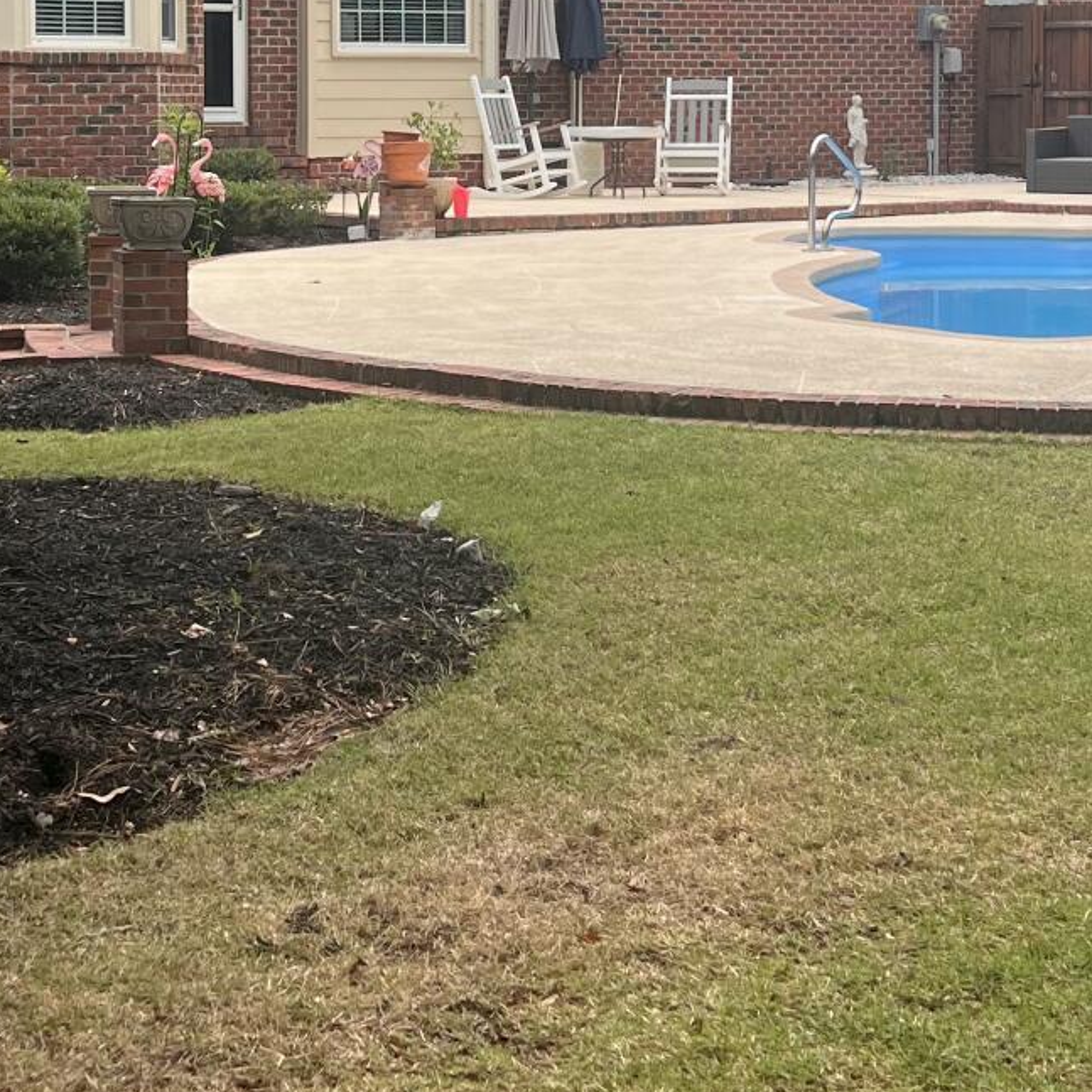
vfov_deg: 23.9
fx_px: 2534
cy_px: 182
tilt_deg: -1.5
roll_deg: +0.2
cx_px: 419
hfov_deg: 24.3
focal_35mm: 71
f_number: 1.5
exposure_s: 1/2208
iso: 50
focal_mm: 5.7
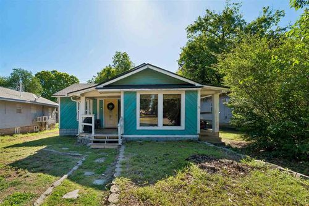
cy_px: 103
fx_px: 129
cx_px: 154
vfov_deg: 77.3
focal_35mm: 15
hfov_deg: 100.4
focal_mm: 10
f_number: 9
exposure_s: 1/320
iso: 100
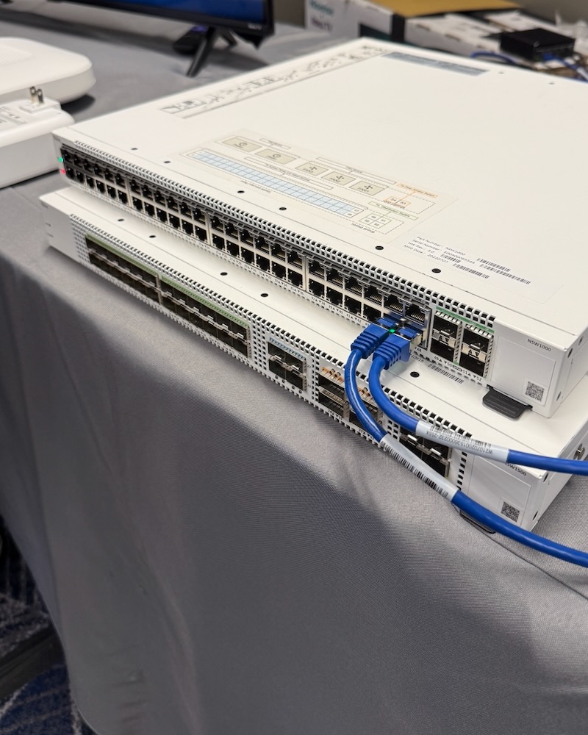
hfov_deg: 48.5
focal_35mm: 30
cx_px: 318
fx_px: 653
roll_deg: +0.0
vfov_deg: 58.3
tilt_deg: -34.5
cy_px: 295
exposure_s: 1/120
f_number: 1.78
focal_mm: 6.76
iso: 160
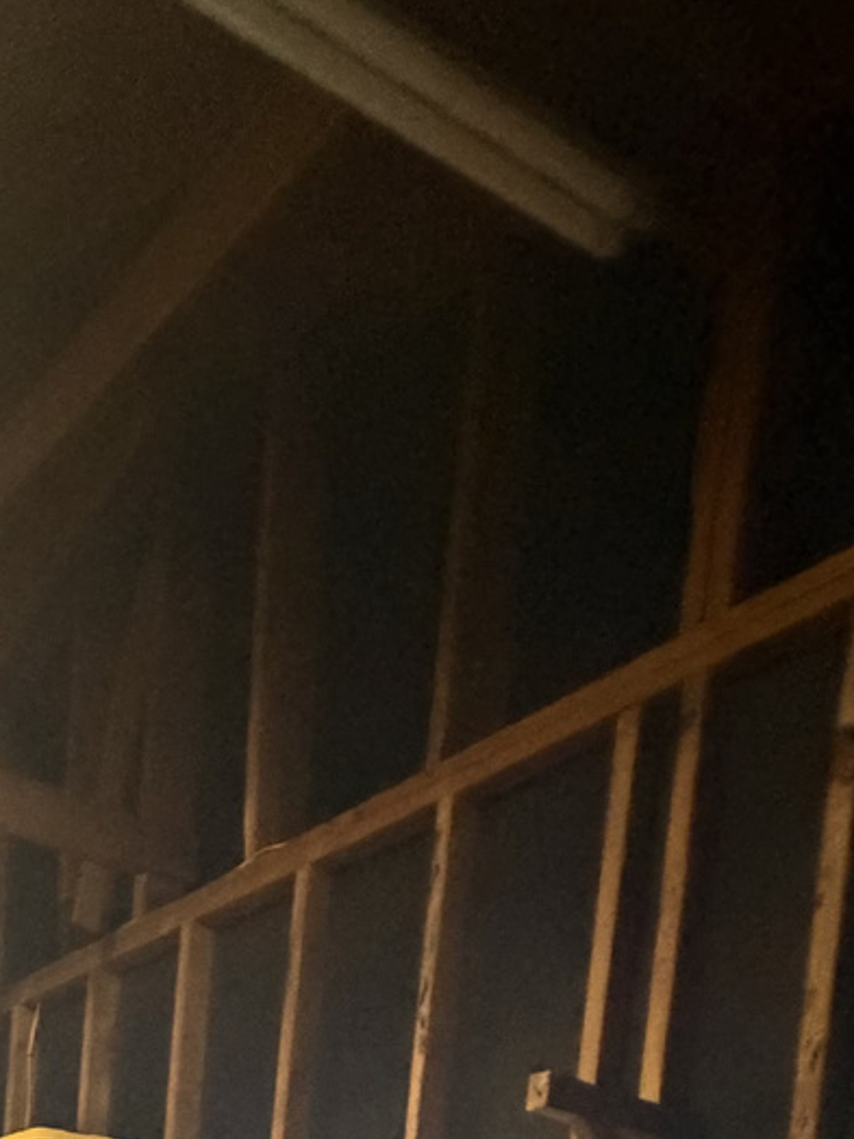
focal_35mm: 41
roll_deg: -2.7
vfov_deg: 30.2
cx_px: -235
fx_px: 1349
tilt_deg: -7.2
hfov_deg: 29.0
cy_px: 1639
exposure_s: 1/40
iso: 1000
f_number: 2.2
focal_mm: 2.22
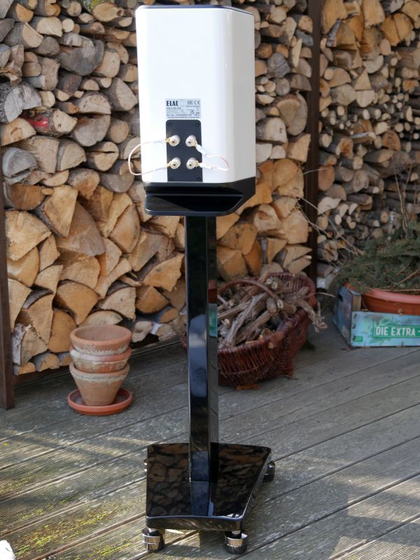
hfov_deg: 19.9
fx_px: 1196
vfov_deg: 26.3
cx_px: 210
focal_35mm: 74
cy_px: 280
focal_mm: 37
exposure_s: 1/80
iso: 250
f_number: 4.6
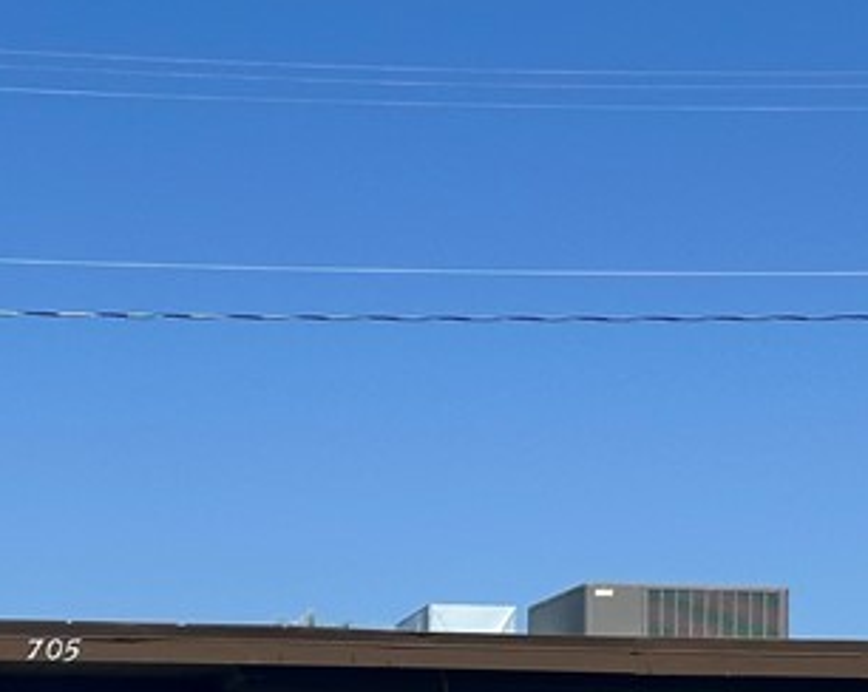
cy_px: 942
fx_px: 4028
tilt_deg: +1.4
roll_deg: -0.3
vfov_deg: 9.6
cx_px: 85
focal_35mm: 157
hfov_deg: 12.2
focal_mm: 6.86
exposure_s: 1/6211
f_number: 1.78
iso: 64
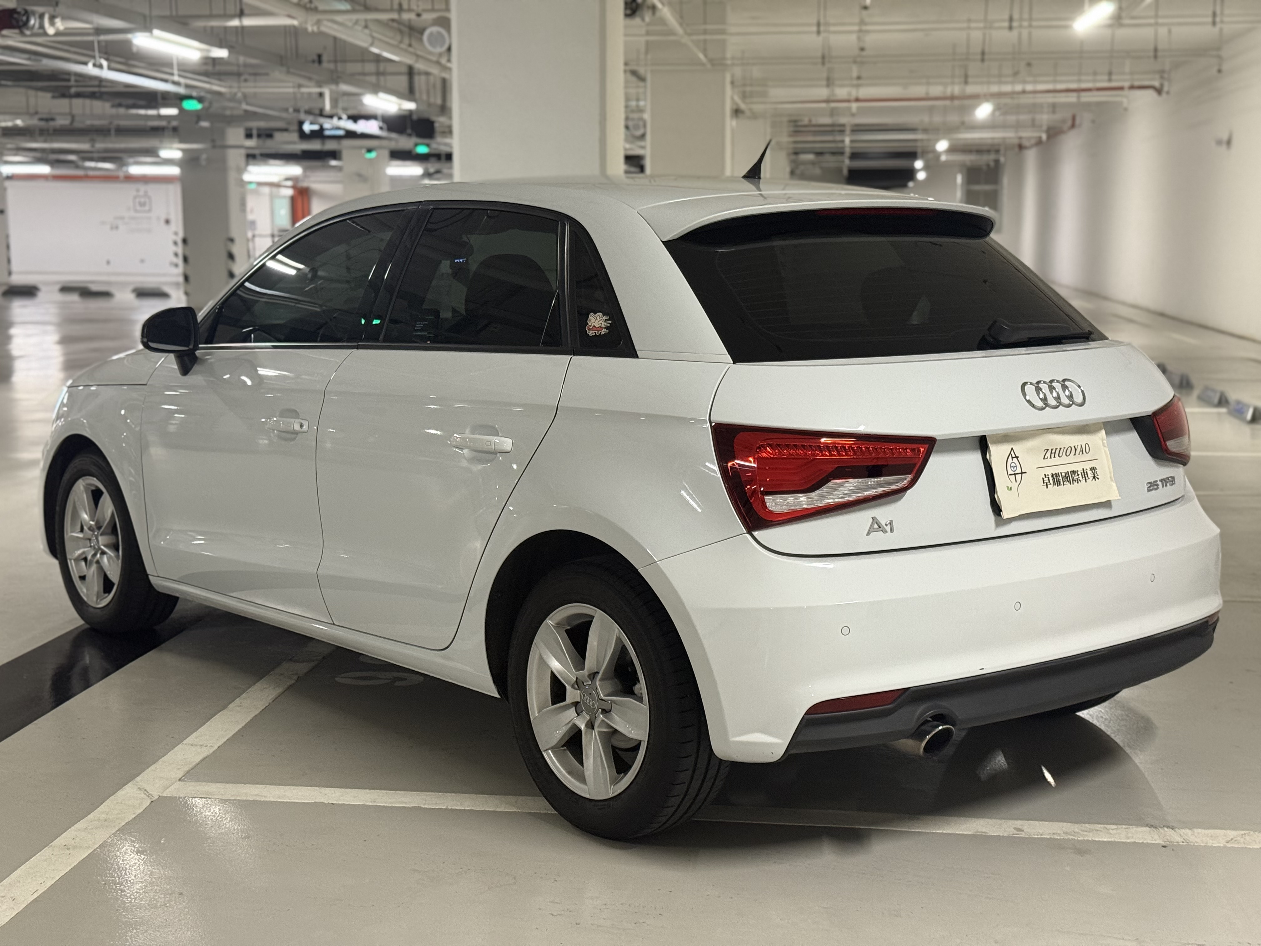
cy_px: 473
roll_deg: -0.1
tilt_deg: -7.7
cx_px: 630
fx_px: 1749
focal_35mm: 48
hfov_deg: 39.7
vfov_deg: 30.3
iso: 250
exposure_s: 1/60
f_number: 1.78
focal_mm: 6.76
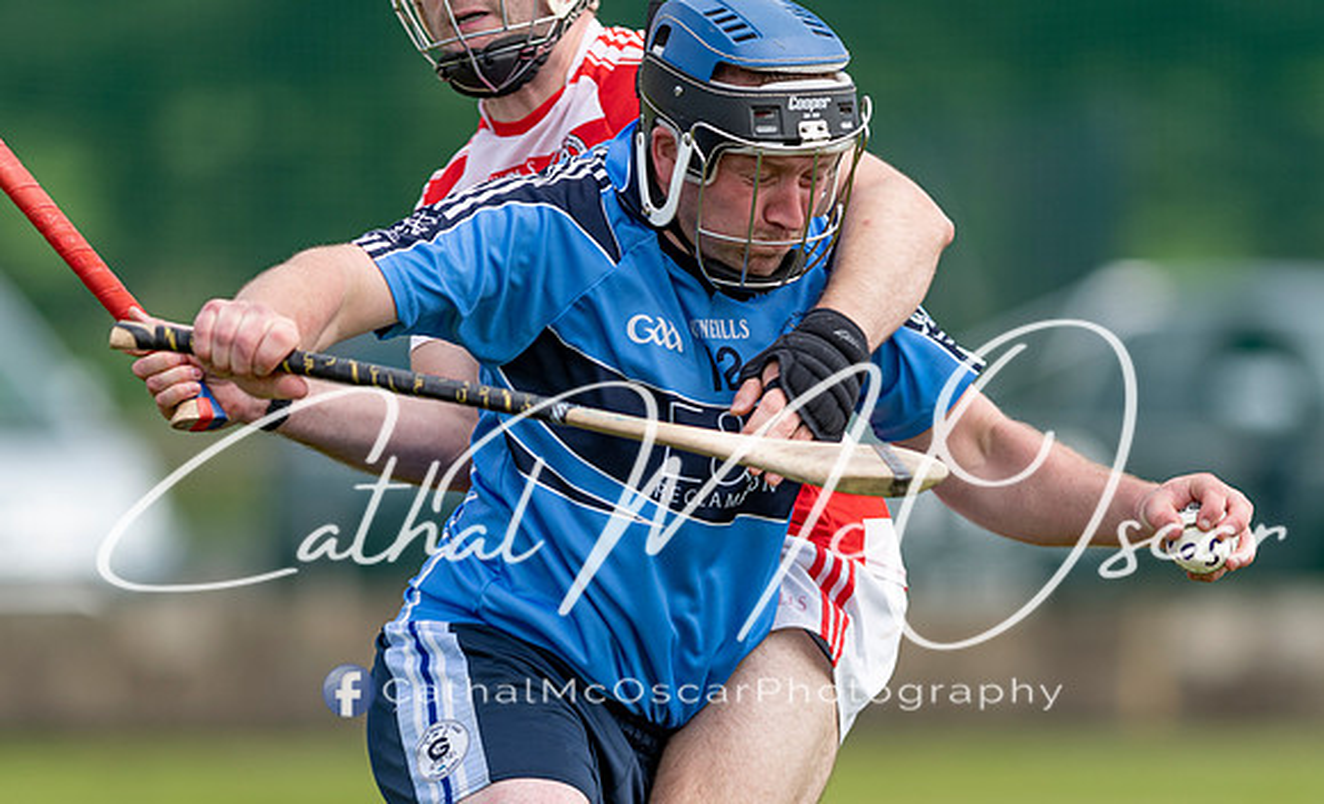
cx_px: 602
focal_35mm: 525
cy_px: 501
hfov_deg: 4.0
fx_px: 18799
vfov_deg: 2.4
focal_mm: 300
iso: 100
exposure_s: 1/1600
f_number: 2.8
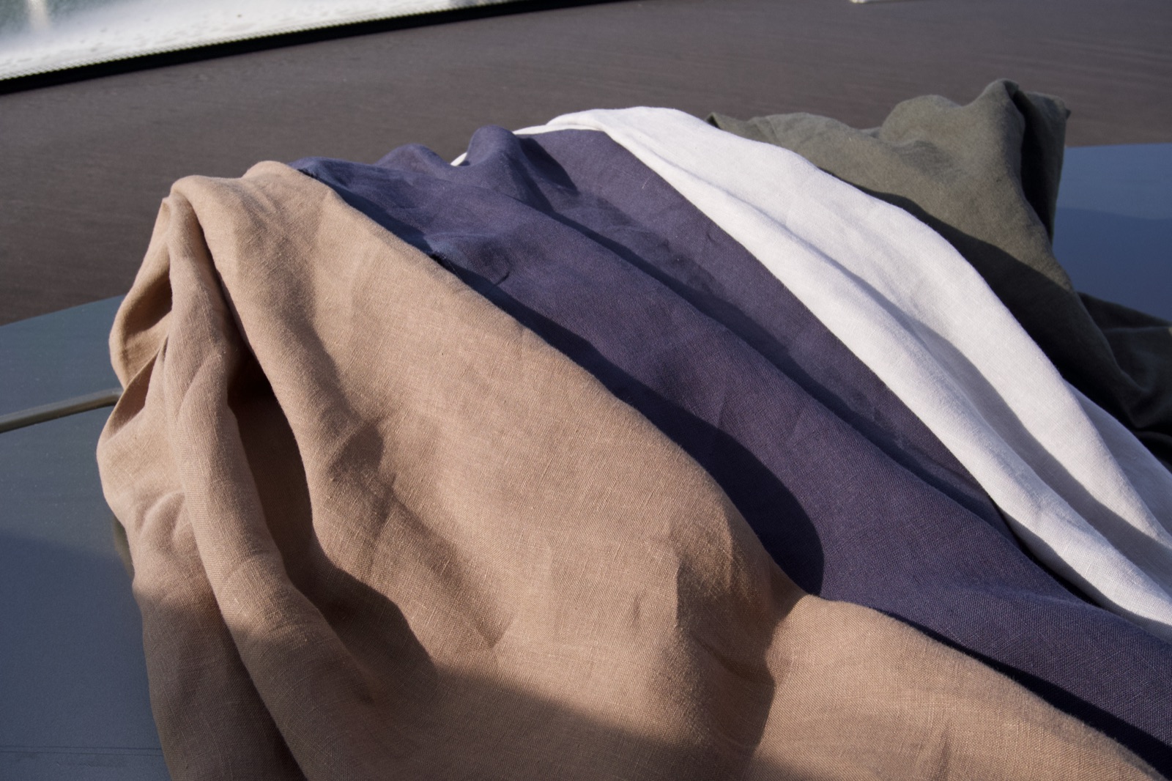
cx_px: 586
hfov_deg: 45.0
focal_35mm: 44
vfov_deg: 30.8
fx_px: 1416
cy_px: 390
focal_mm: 29
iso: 640
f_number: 8
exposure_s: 1/640
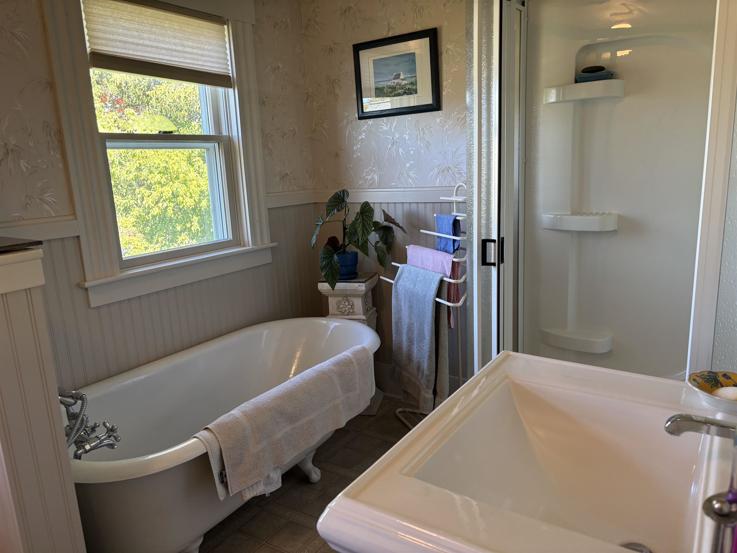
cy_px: 276
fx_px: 554
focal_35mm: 26
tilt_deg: -12.2
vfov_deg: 53.1
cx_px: 368
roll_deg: +3.0
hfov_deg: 67.3
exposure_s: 1/60
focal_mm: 5.96
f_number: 1.6
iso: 100
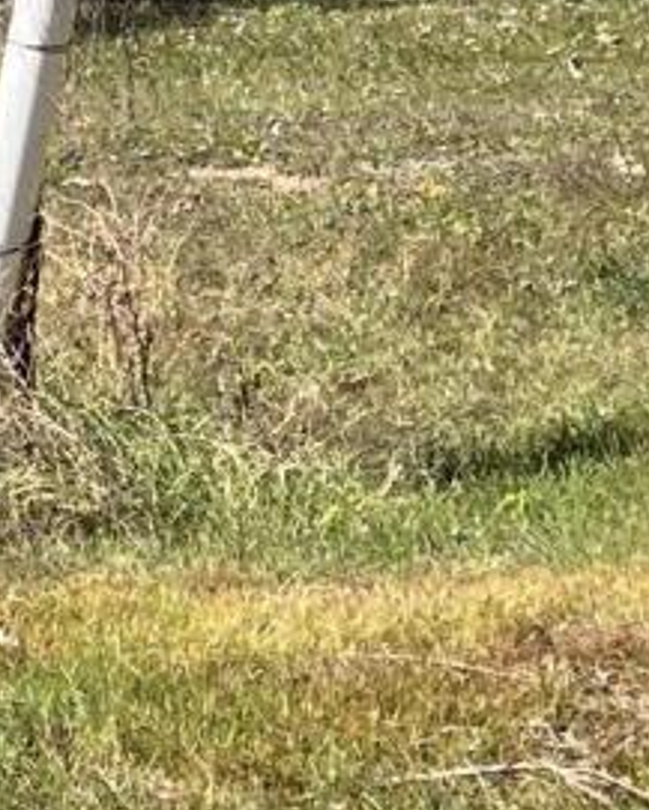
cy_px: -99
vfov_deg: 10.2
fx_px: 4487
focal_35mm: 187
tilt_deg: -0.3
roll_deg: -5.4
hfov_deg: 7.9
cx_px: -685
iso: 50
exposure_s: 1/2083
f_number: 1.5
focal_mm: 5.7
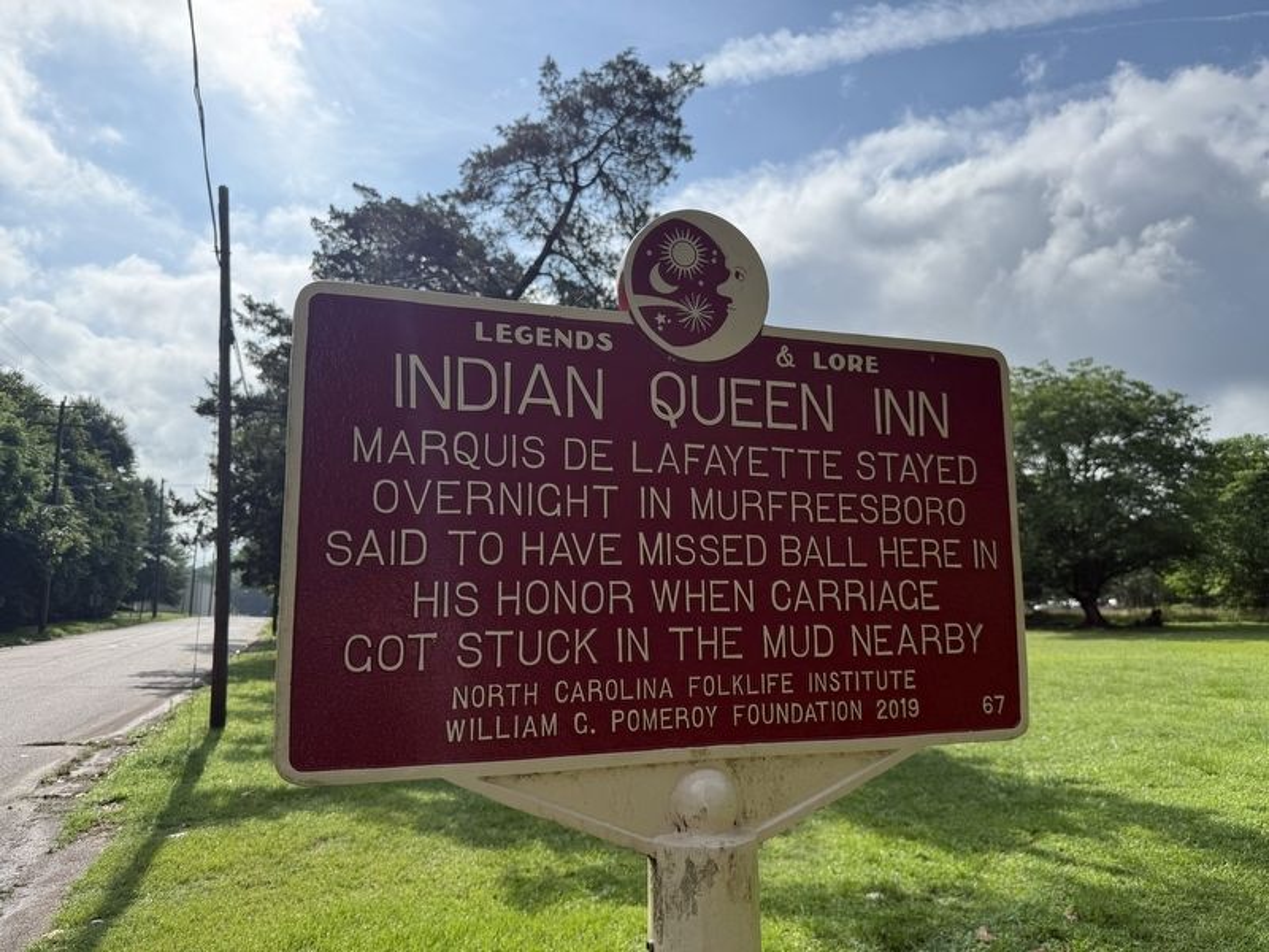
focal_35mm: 24
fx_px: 880
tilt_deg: +6.7
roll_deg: +0.1
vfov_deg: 56.8
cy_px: 476
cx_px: 634
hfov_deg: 71.6
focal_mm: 6.76
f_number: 1.78
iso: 80
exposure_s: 1/6711
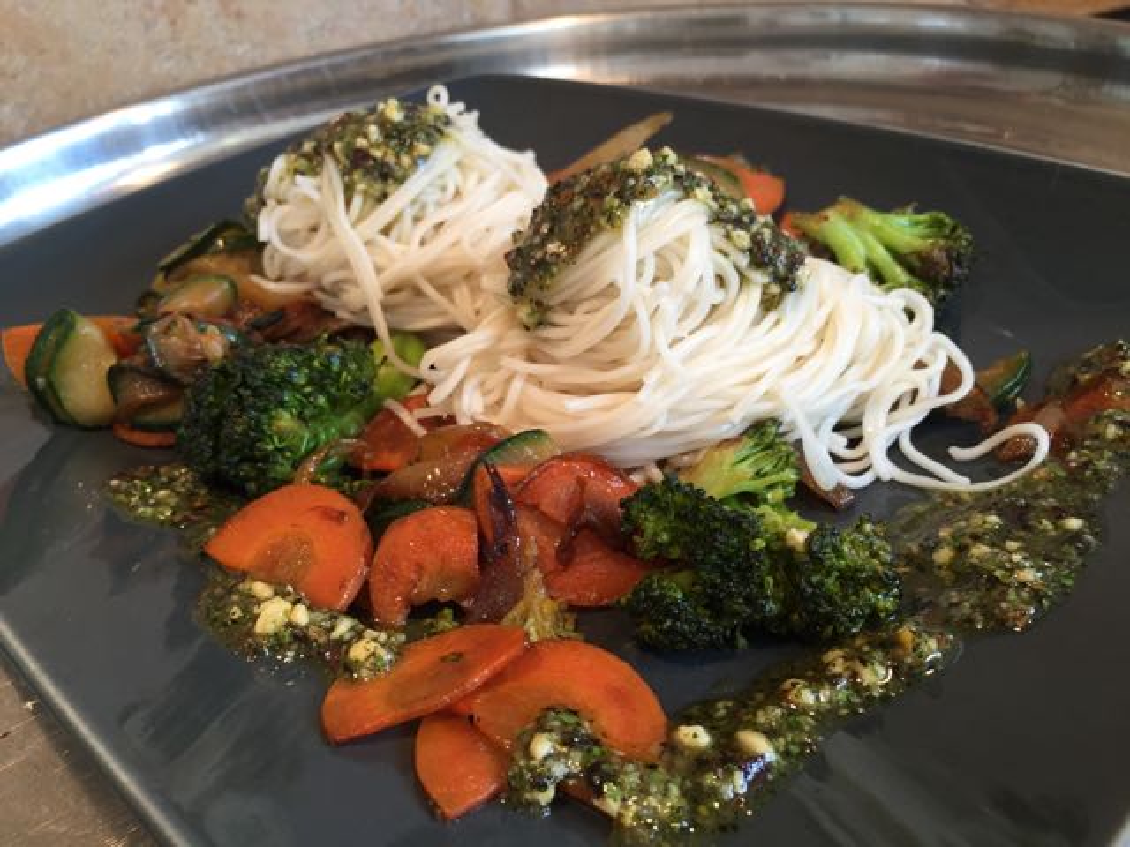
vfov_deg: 48.2
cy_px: 424
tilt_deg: -33.5
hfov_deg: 61.7
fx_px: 947
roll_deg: +9.3
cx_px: 565
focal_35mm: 29
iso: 32
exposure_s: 1/40
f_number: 2.2
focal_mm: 4.15
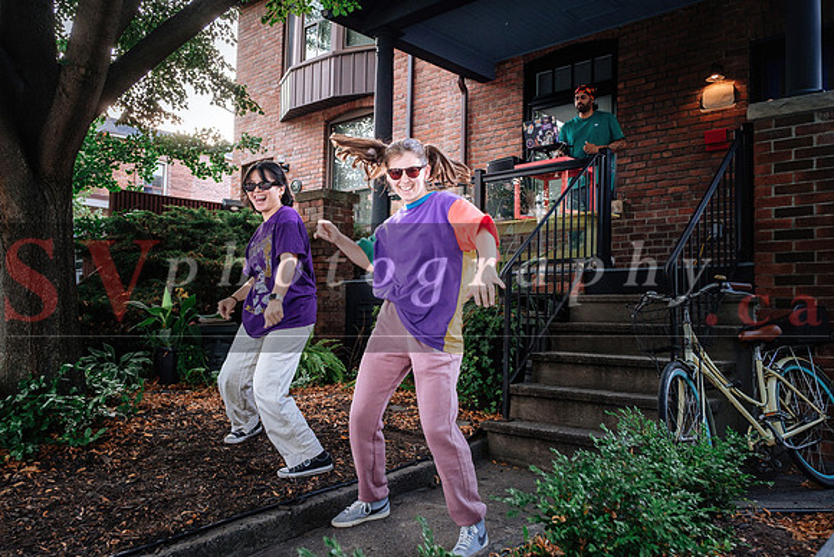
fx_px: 626
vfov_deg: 48.0
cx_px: 417
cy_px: 278
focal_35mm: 27
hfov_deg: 67.4
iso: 800
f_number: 3.6
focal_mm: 18.2
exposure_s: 1/250
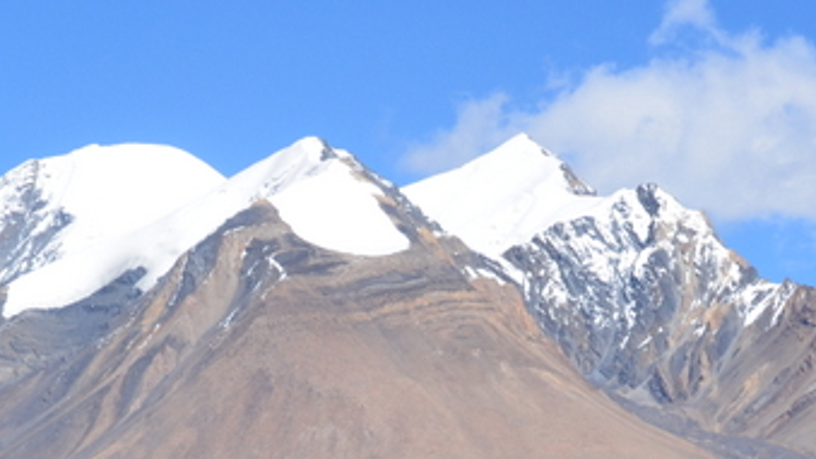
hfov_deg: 10.8
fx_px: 4329
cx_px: 342
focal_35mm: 200
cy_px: 606
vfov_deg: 6.0
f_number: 10
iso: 200
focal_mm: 48
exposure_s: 1/400
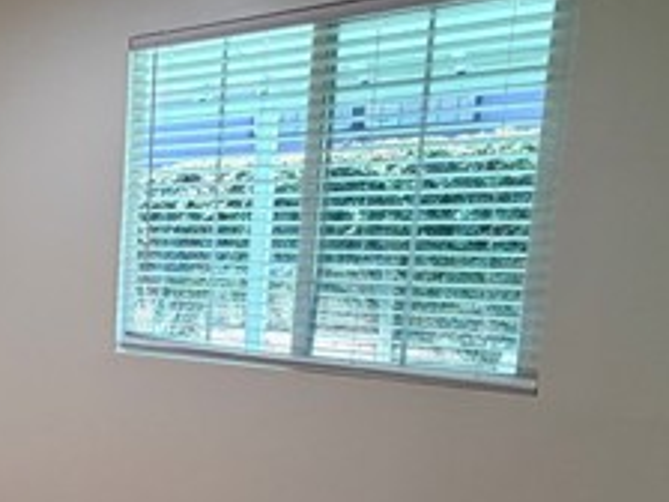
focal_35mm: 40
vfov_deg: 35.7
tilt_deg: -7.2
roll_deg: +1.1
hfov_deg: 33.5
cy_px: 317
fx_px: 773
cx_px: -209
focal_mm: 2.22
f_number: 2.2
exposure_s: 1/120
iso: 250
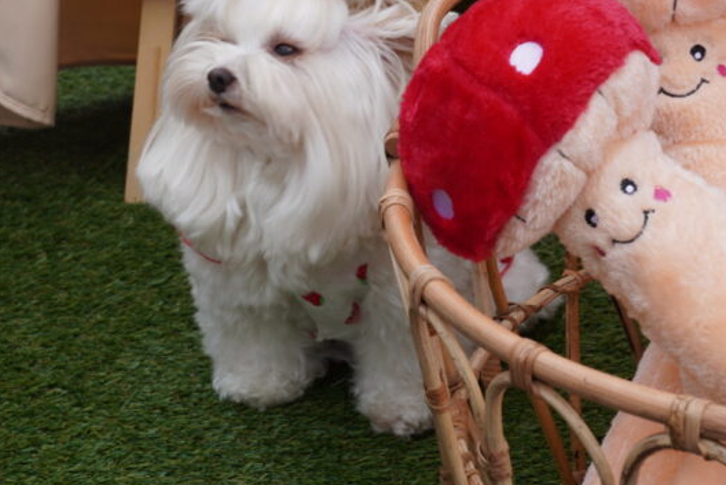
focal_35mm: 130
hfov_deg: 15.7
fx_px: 2626
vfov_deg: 10.5
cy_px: 49
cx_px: 333
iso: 100
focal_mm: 44.7
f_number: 8
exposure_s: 1/160
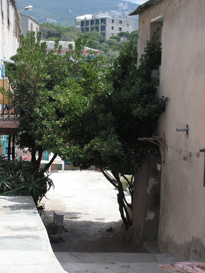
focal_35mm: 68
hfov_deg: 21.6
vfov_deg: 28.6
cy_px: 136
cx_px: 102
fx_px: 537
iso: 64
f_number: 3.3
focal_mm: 11.4
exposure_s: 1/500
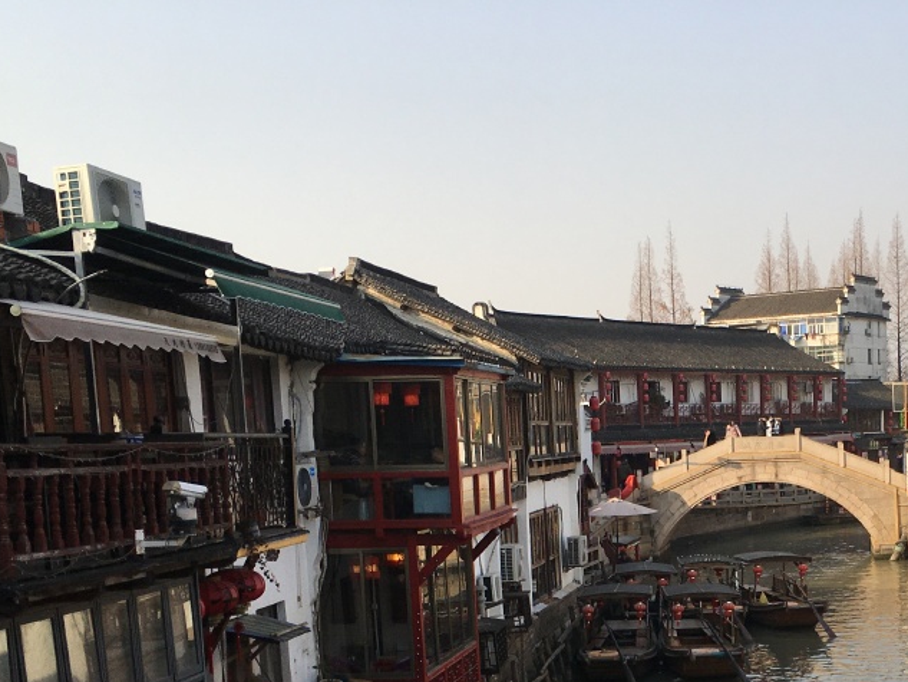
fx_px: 1443
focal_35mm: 55
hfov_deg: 33.8
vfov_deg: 25.6
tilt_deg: -6.5
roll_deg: +1.3
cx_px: 733
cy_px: 635
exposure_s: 1/1083
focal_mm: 4.15
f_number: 2.2
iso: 25
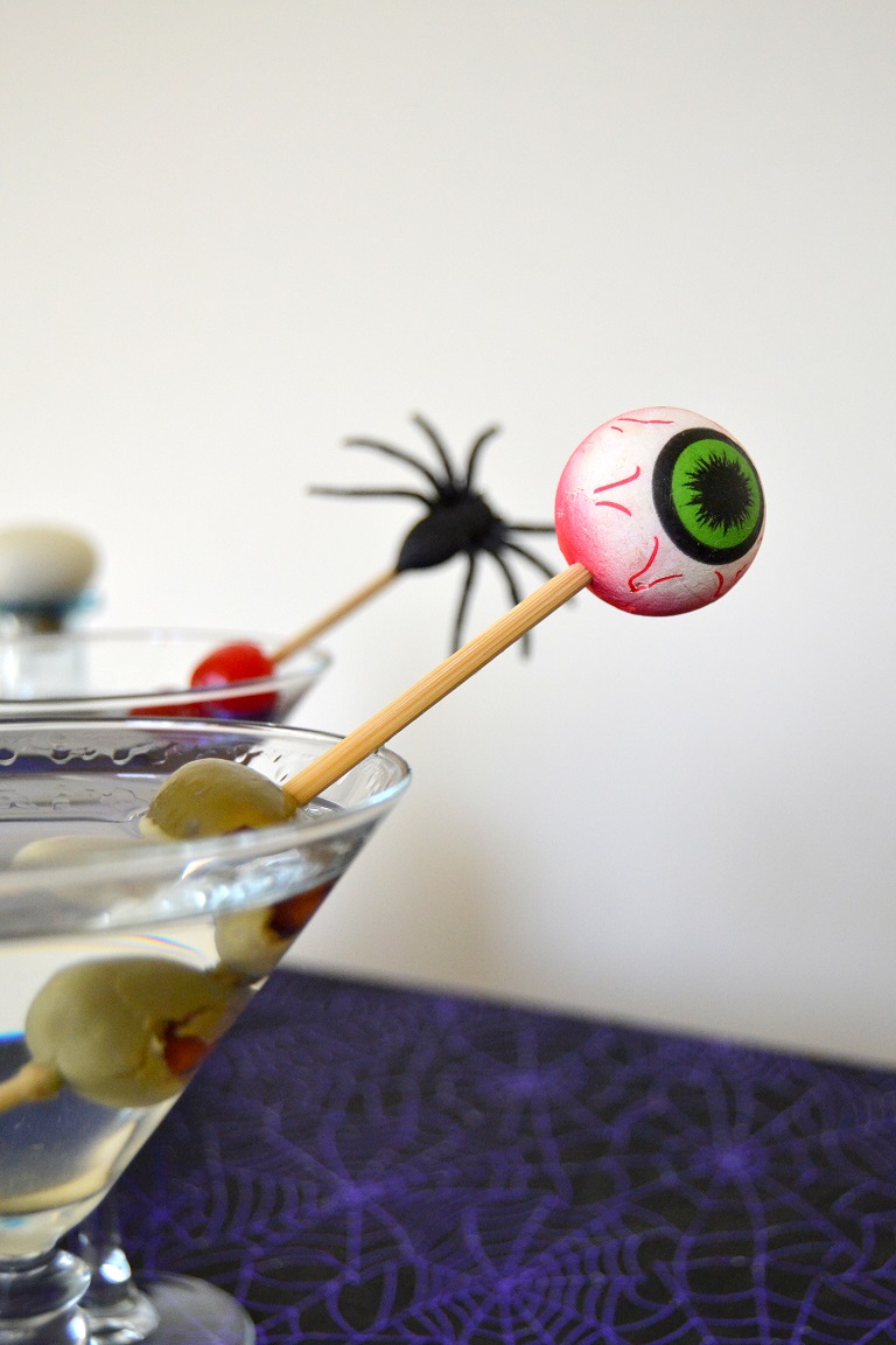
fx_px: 1568
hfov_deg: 31.9
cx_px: 448
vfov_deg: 46.4
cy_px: 672
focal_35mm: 42
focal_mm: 28
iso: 1000
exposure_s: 1/500
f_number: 4
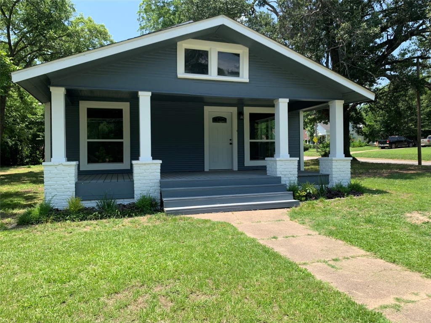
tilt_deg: +0.9
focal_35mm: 26
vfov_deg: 53.1
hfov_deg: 67.3
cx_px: 216
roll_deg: +0.1
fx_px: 324
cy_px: 162
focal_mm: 4.25
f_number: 1.8
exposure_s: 1/991
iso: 25
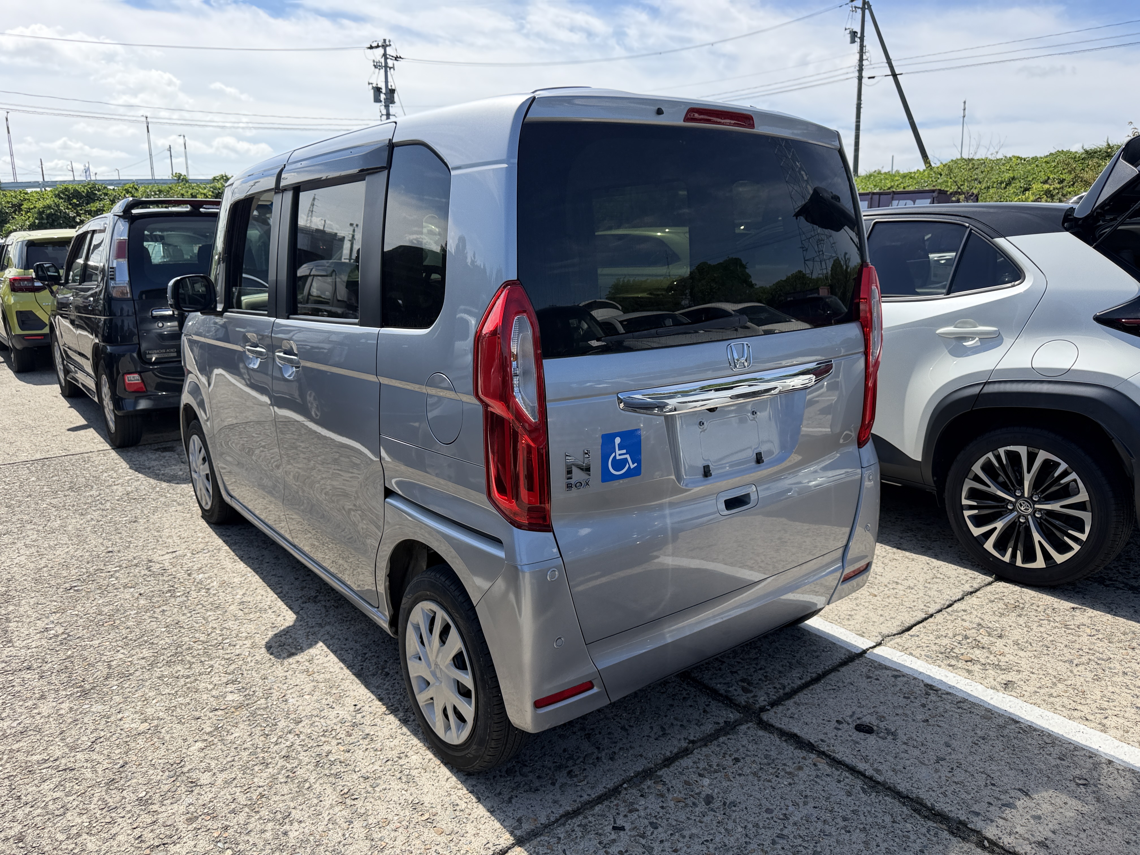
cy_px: 428
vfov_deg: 56.8
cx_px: 570
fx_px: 790
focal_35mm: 24
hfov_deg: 71.6
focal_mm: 6.76
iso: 80
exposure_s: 1/3145
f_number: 1.78
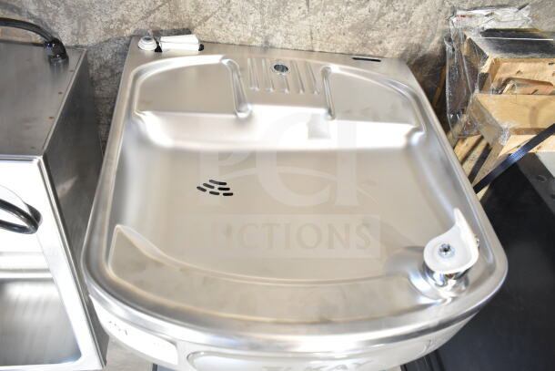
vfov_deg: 48.0
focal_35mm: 27
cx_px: 278
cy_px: 186
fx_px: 416
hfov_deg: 67.4
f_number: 4
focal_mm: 18
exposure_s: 1/60
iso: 1600
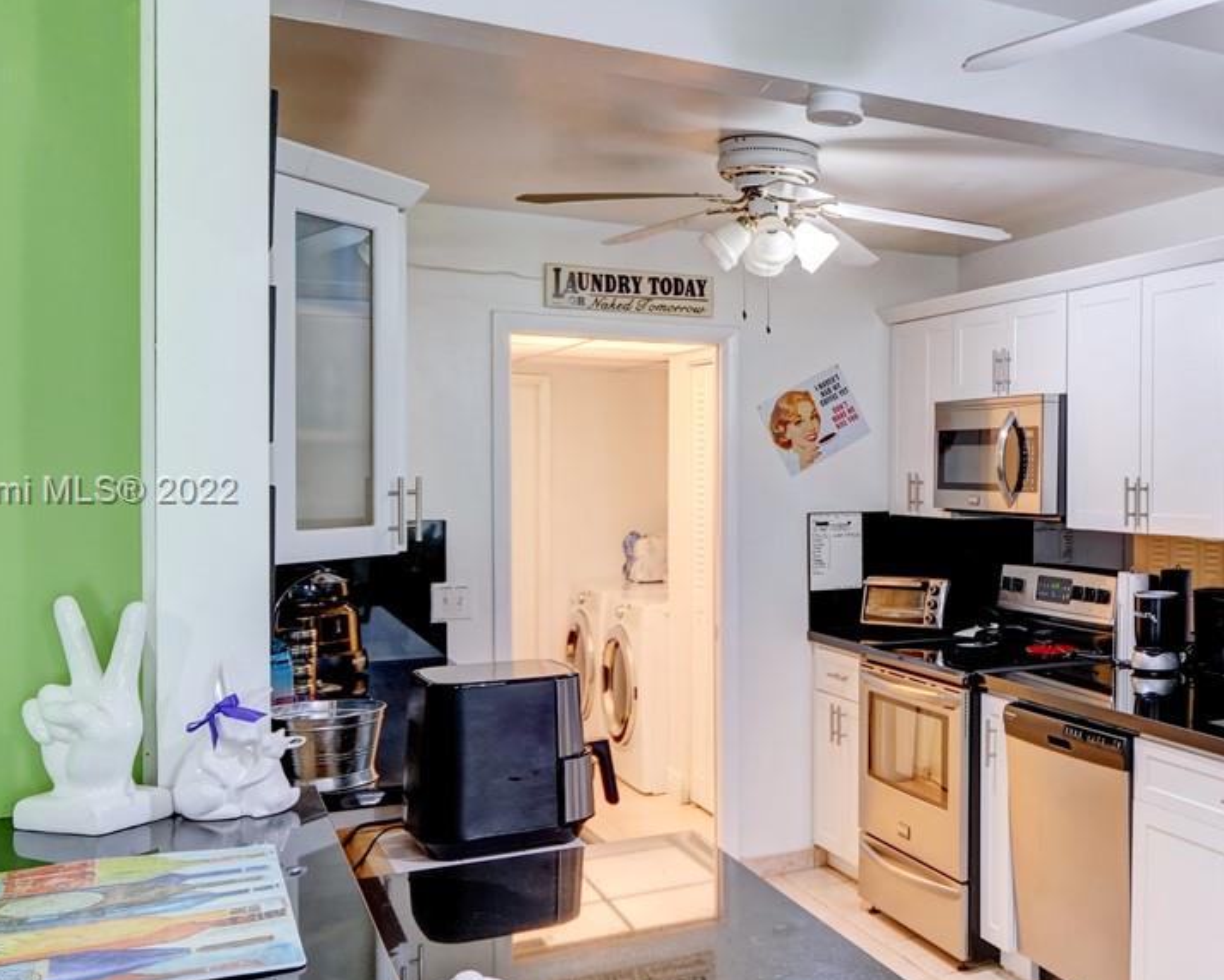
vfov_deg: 42.3
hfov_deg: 47.3
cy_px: 493
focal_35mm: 35
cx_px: 1060
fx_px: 1268
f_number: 2.8
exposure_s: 1/25
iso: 200
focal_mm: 8
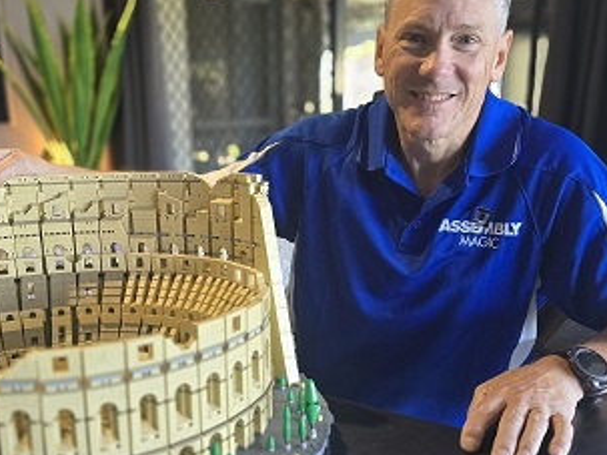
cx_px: 216
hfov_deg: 48.4
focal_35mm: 38
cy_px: 290
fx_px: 666
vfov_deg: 37.4
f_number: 1.7
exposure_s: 1/100
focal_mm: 6.3
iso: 500
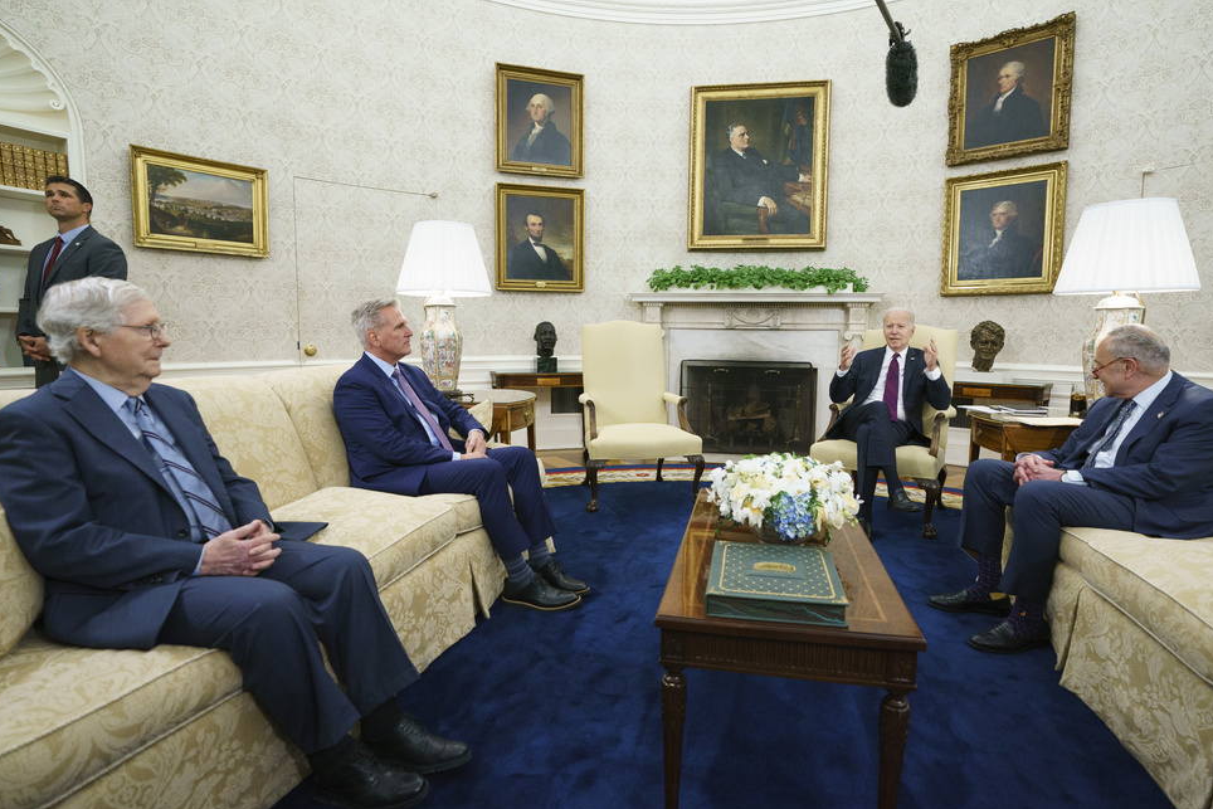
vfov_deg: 70.5
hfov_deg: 93.2
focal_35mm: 17
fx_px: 573
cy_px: 398
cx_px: 635
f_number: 4
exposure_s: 1/250
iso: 2000
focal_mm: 16
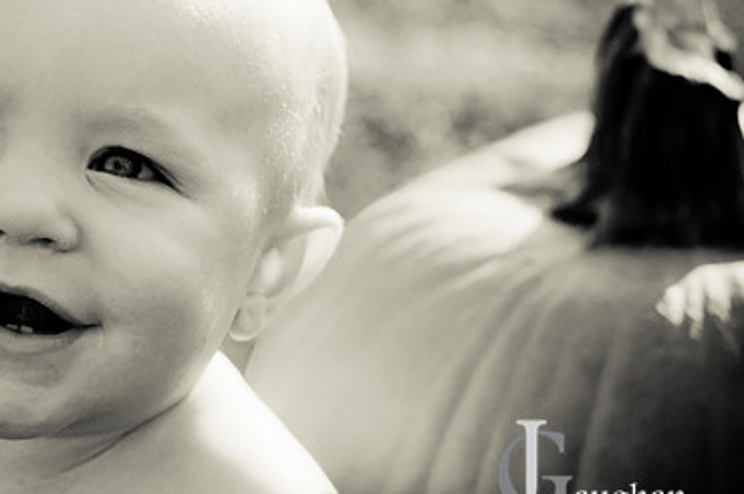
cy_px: 184
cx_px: 218
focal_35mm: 118
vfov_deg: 11.6
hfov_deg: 17.3
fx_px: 2435
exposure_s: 1/8000
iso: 640
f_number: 2.8
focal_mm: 50
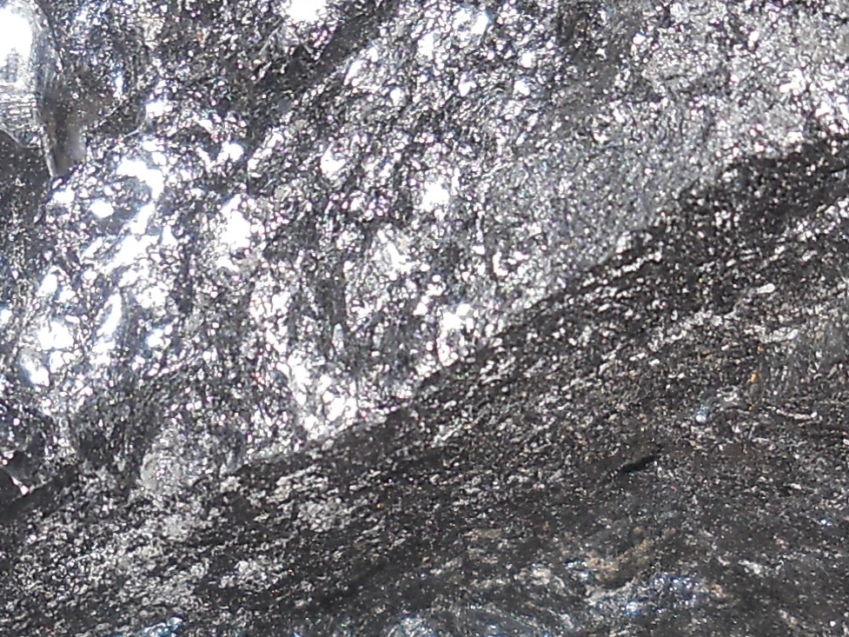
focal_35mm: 137
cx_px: 455
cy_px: 393
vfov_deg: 10.8
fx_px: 3361
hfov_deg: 14.4
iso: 80
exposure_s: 1/30
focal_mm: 6.72
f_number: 5.5
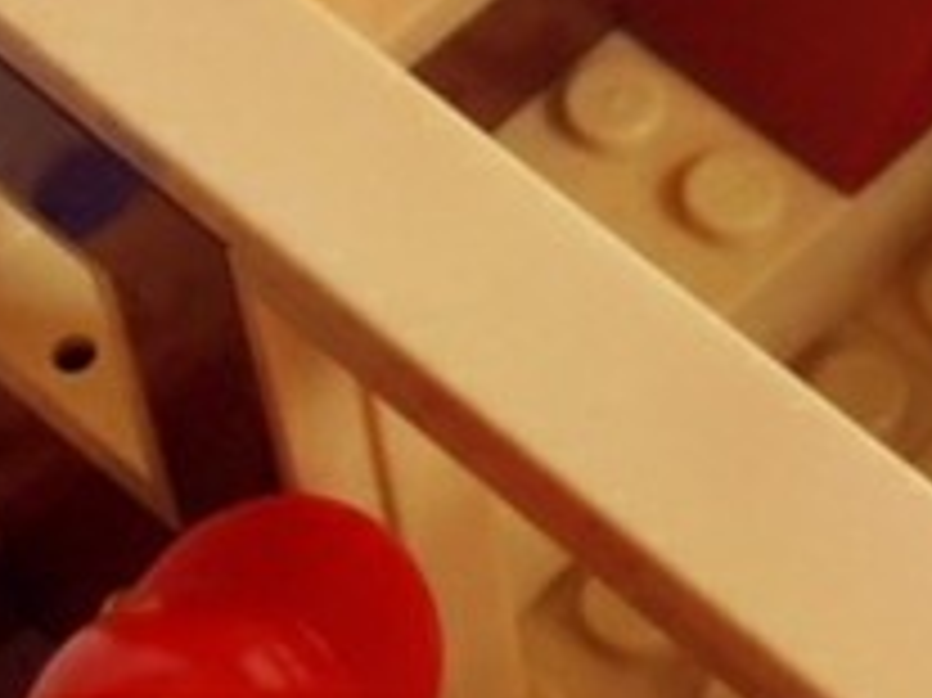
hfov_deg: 12.1
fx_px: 4332
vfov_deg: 9.2
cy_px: 146
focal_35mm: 161
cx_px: 991
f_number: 3.9
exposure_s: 1/40
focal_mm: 6.61
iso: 80
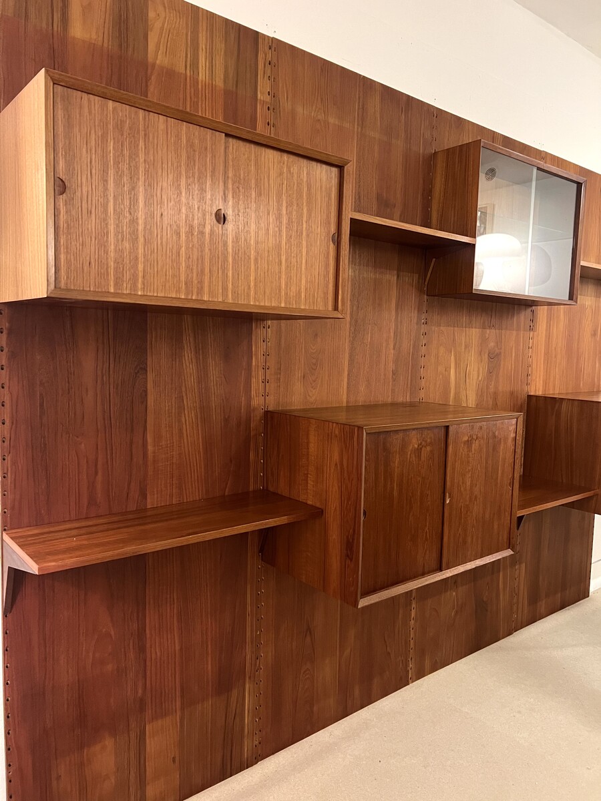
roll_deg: -0.6
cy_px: 400
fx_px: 602
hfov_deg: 53.1
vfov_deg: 67.3
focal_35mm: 26
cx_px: 300
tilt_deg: -4.9
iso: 500
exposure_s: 1/33
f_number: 1.5
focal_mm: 5.7
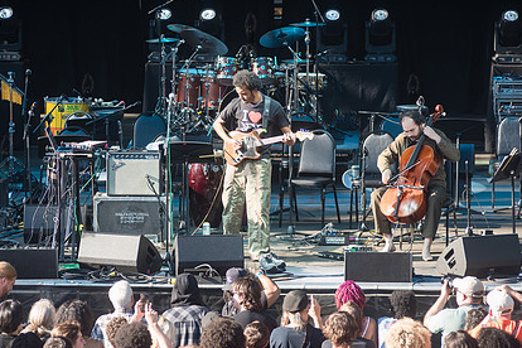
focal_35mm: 217
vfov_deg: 6.3
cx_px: 250
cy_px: 154
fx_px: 3146
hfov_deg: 9.5
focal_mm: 155
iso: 500
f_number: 3.5
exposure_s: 1/800
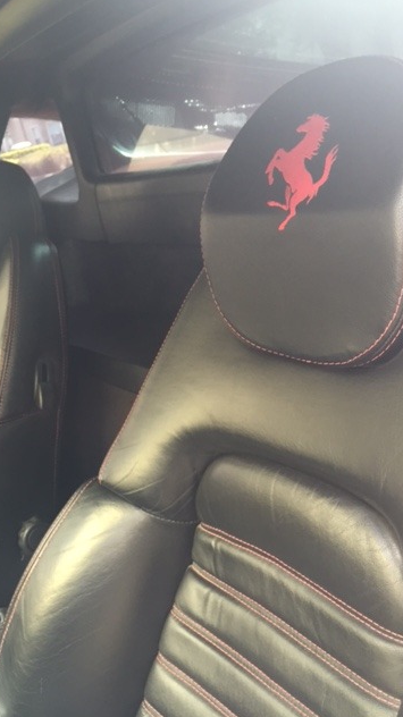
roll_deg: +14.4
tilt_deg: -20.7
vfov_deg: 61.0
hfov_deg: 36.5
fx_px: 609
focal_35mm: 32
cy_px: 356
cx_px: 167
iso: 64
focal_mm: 4.15
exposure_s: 1/30
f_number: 2.2
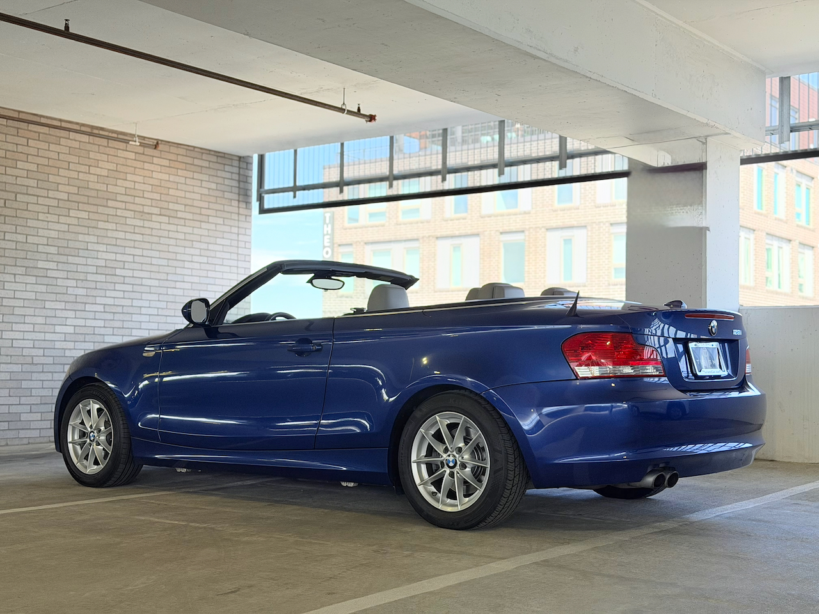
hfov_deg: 39.7
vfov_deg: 30.3
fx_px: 1136
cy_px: 307
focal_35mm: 48
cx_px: 410
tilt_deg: +2.6
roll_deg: -0.8
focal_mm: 6.76
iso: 80
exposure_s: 1/669
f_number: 1.78
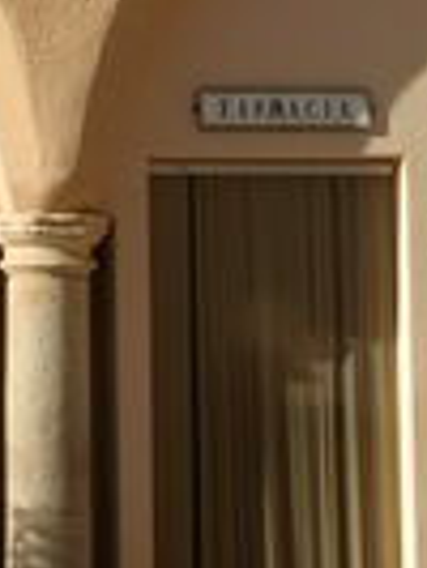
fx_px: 2299
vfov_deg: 13.6
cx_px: -17
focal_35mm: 140
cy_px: -154
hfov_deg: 10.5
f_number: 5.6
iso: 50
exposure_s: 1/334
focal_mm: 5.8
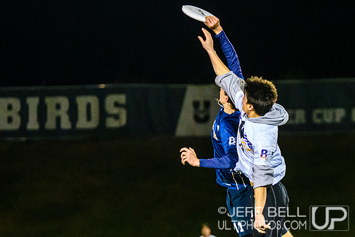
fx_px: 3062
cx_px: 253
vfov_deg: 4.4
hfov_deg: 6.6
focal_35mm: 310
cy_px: 112
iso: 10000
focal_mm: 145
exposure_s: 1/800
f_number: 3.2
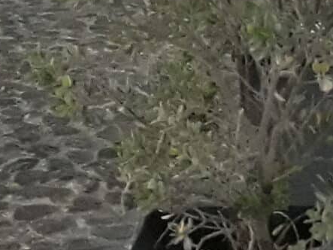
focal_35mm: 156
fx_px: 1500
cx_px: 97
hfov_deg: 12.6
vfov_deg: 9.1
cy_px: -191
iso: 800
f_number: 1.7
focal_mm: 3.71
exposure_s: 1/17
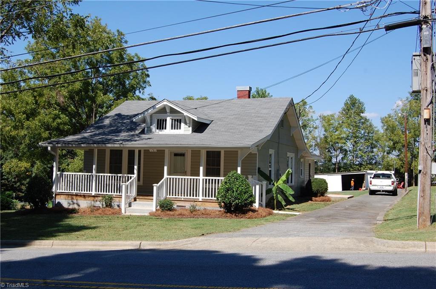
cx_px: 218
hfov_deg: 46.5
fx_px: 508
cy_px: 144
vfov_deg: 31.8
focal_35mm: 42
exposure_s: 1/320
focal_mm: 28
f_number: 9
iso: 200
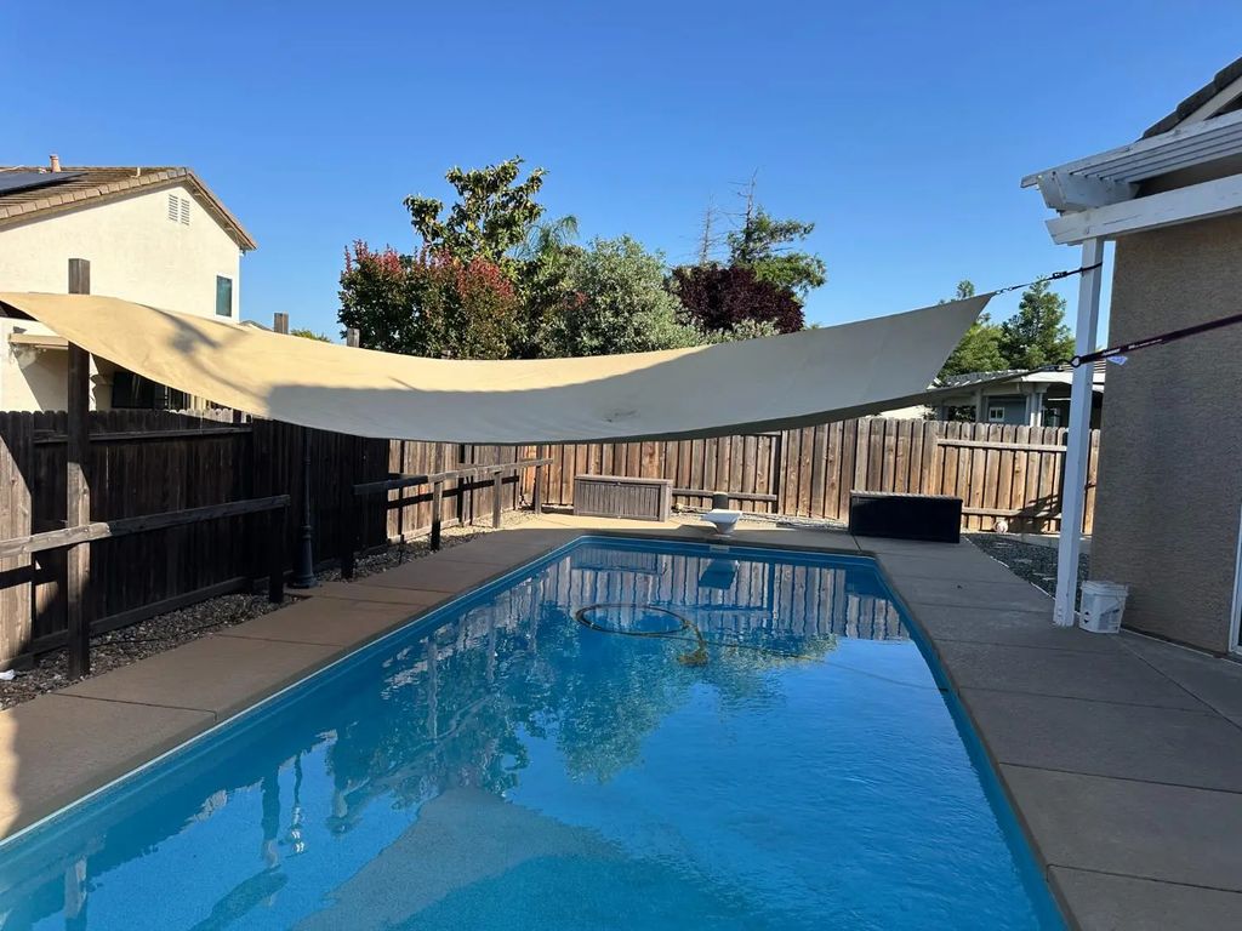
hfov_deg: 71.6
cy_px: 466
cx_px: 621
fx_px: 861
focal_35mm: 24
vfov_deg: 56.8
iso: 80
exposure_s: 1/2299
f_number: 1.78
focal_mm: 6.86
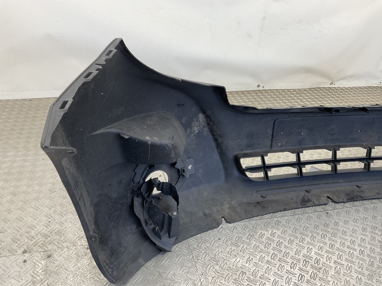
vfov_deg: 48.2
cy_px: 143
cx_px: 191
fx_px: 320
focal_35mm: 29
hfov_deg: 61.7
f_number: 1.8
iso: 40
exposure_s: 1/120
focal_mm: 3
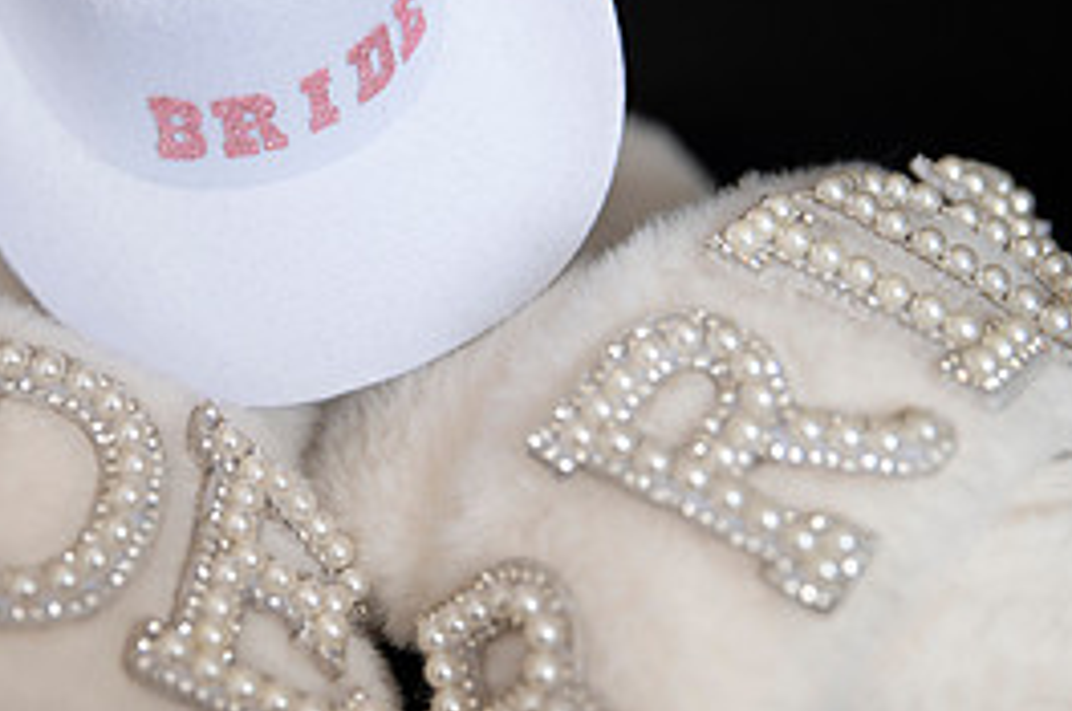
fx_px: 3270
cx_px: 199
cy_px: 301
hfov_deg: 18.4
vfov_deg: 12.4
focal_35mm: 110
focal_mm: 50
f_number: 2.8
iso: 400
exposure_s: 1/160
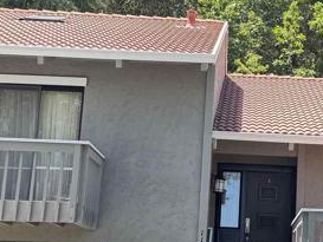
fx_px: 840
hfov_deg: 21.4
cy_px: 106
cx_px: 271
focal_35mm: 90
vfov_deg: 16.4
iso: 80
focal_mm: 6.76
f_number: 1.78
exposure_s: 1/651
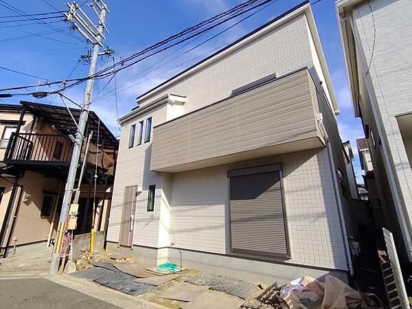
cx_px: 206
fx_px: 202
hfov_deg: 91.0
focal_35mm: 17
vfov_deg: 74.7
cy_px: 154
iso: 50
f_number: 2.2
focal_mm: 2.16
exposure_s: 1/753
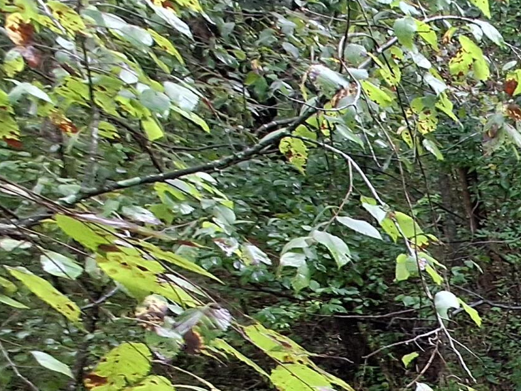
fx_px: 707
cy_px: 570
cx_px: 859
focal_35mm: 47
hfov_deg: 25.0
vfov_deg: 24.6
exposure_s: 1/40
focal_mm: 1.74
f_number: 2.2
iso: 80
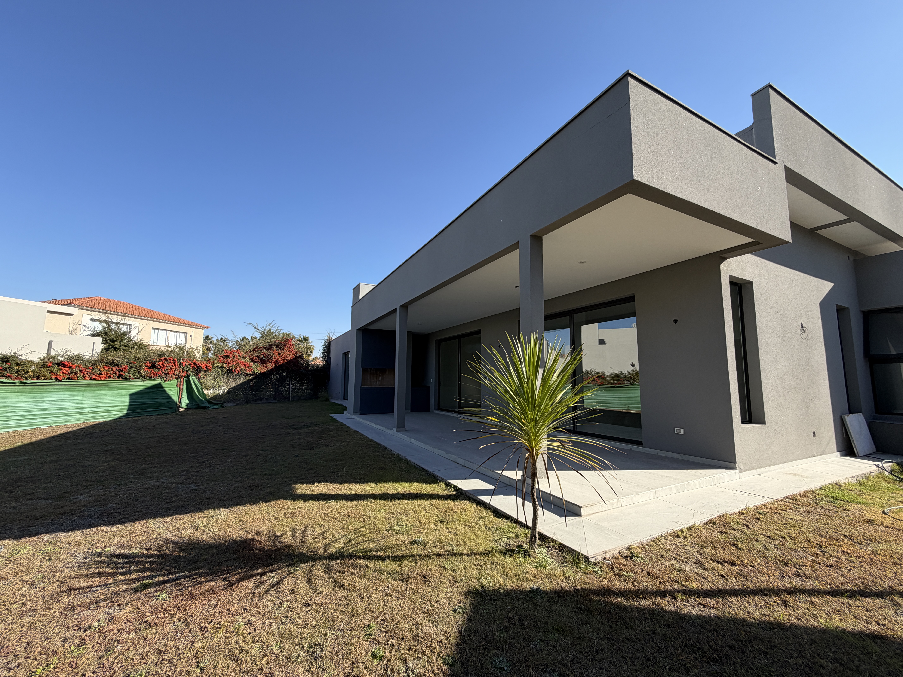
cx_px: 452
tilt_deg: +6.4
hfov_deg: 102.1
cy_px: 338
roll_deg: -0.3
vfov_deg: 85.7
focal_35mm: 14
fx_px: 365
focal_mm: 2.22
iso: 40
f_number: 2.2
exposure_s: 1/770
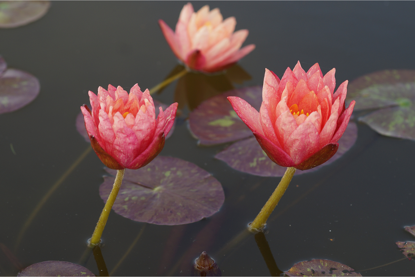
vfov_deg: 9.1
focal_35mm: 150
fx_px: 1729
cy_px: 138
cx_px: 208
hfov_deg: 13.7
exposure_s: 1/200
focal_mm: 100
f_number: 4.5
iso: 100
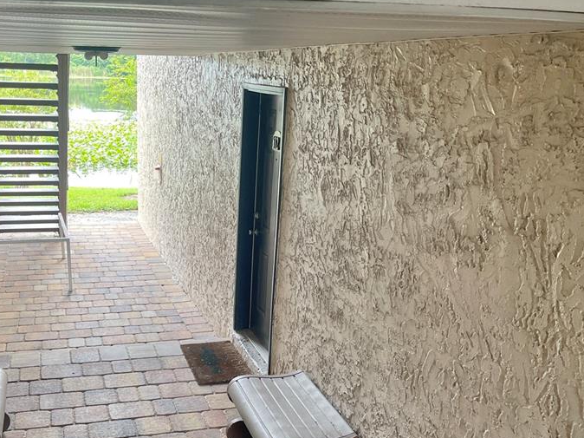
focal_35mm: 38
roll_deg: -2.0
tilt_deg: -16.8
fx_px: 641
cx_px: 200
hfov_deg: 48.3
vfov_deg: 37.5
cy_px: 270
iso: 100
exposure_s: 1/121
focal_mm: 5.1
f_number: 1.6
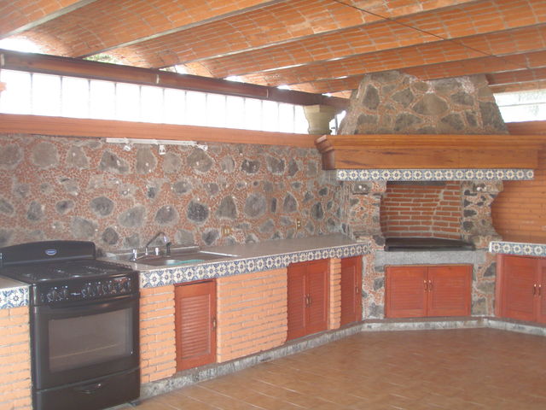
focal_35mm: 38
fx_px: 599
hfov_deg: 49.0
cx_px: 273
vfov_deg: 37.7
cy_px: 205
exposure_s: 1/30
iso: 100
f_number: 3.5
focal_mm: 6.7
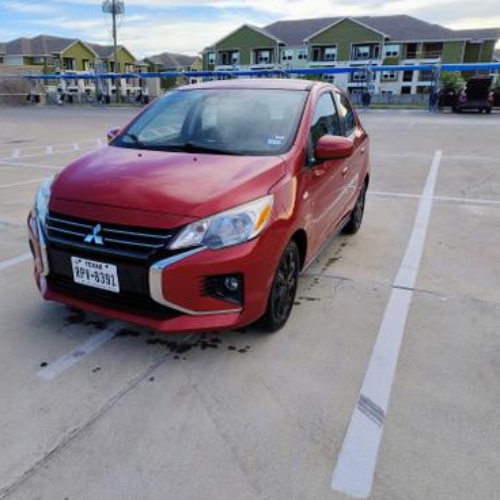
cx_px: 185
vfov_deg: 55.6
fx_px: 474
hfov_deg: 54.9
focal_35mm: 29
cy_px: 251
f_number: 1.8
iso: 100
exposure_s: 1/490
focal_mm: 5.56
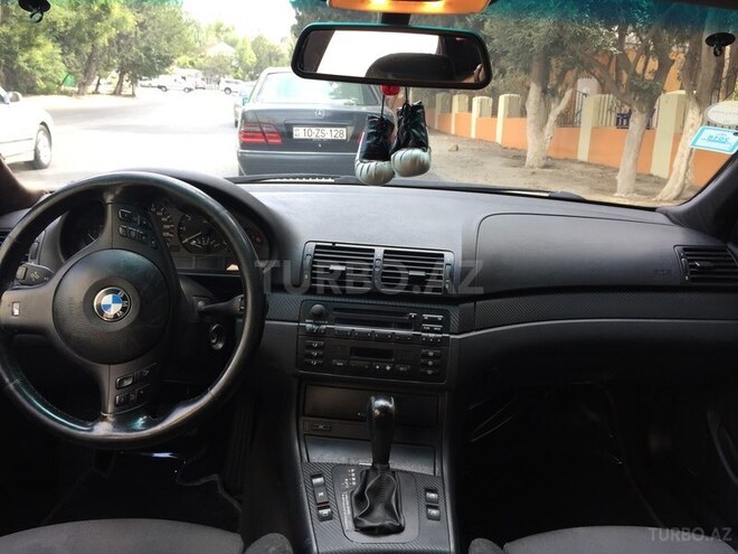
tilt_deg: -13.3
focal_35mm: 29
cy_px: 277
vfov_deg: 48.2
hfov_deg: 61.7
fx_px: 618
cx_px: 369
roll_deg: -1.0
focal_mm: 4.15
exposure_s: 1/110
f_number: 2.2
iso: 32
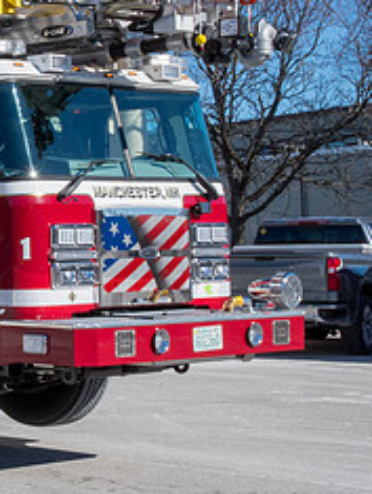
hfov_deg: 12.1
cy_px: 171
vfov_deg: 16.9
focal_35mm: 116
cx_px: -213
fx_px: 1658
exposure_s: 1/100
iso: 250
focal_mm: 31
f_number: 22
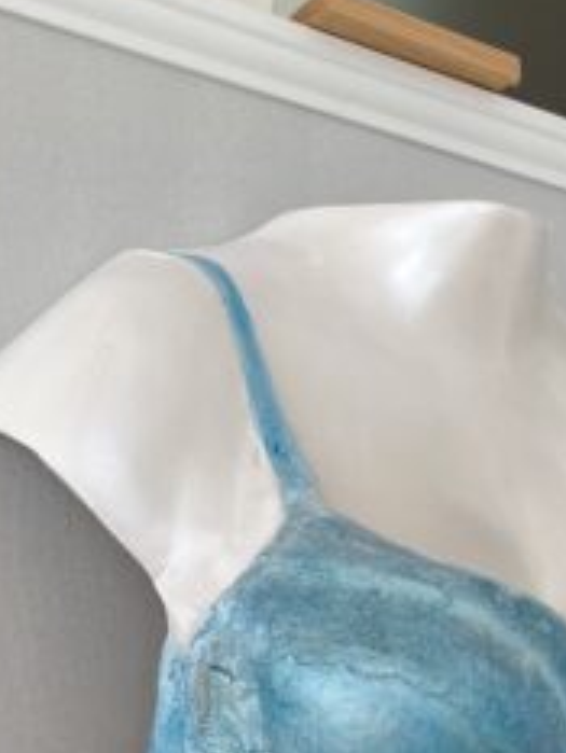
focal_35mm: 67
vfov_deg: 27.1
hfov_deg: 21.6
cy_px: 776
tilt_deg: -5.2
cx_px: 482
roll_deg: -7.2
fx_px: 1459
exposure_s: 1/147
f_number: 1.8
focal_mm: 4.25
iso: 32
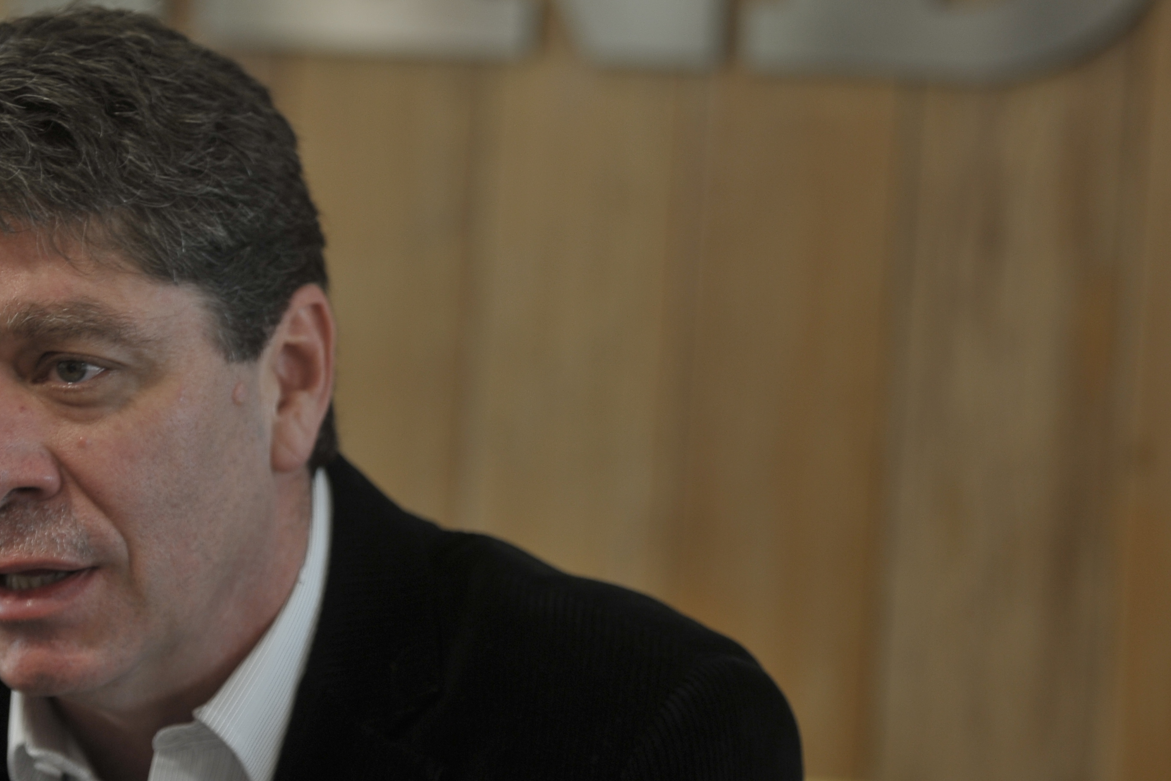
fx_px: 5595
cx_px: 645
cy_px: 230
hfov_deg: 11.9
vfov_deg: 8.0
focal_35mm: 172
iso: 500
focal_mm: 110
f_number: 2.8
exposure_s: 1/100
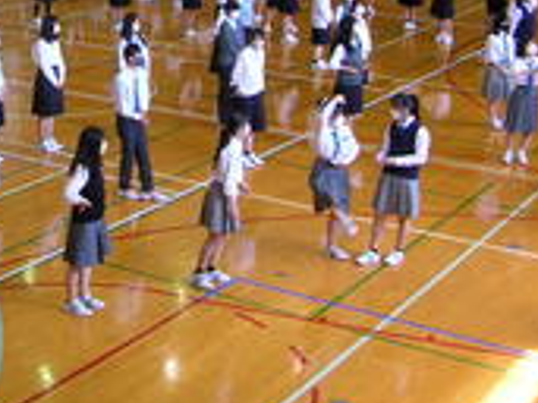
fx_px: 1274
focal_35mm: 82
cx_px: -22
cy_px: 38
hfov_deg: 22.7
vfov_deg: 17.7
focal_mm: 5.8
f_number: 2.8
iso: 50
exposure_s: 1/27.4
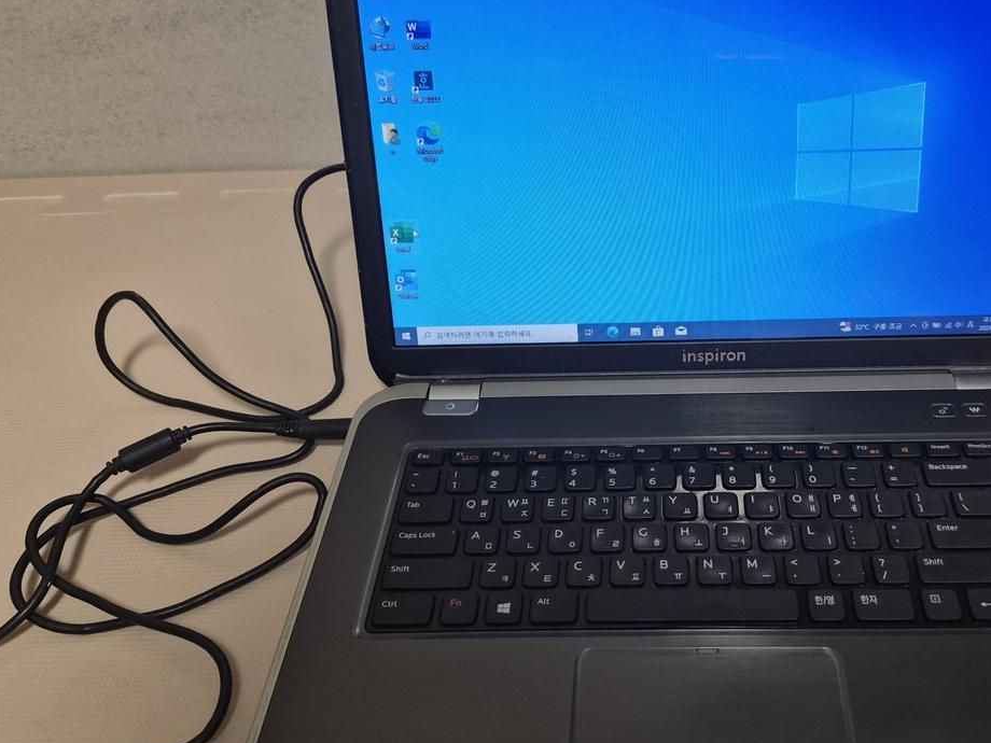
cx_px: 633
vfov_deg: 44.2
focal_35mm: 32
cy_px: 376
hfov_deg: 56.0
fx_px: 916
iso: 160
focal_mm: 5.4
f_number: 1.8
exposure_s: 1/120
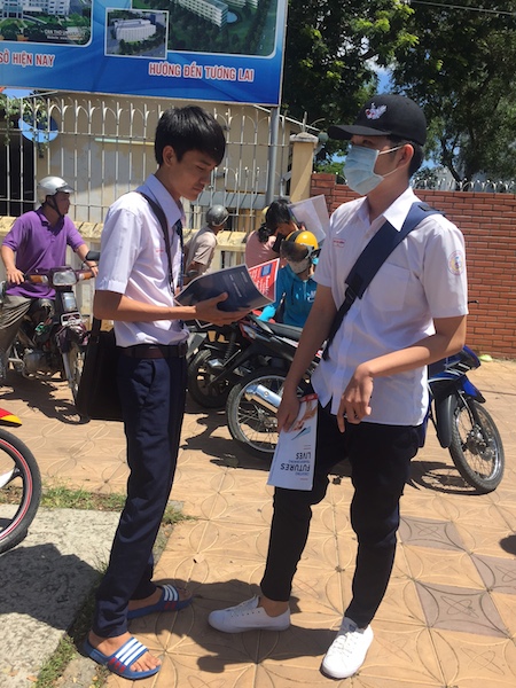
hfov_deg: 48.2
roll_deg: -4.3
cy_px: 344
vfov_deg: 61.7
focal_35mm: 29
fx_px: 576
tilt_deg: -8.0
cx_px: 258
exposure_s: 1/1582
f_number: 2.2
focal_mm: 4.15
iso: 32
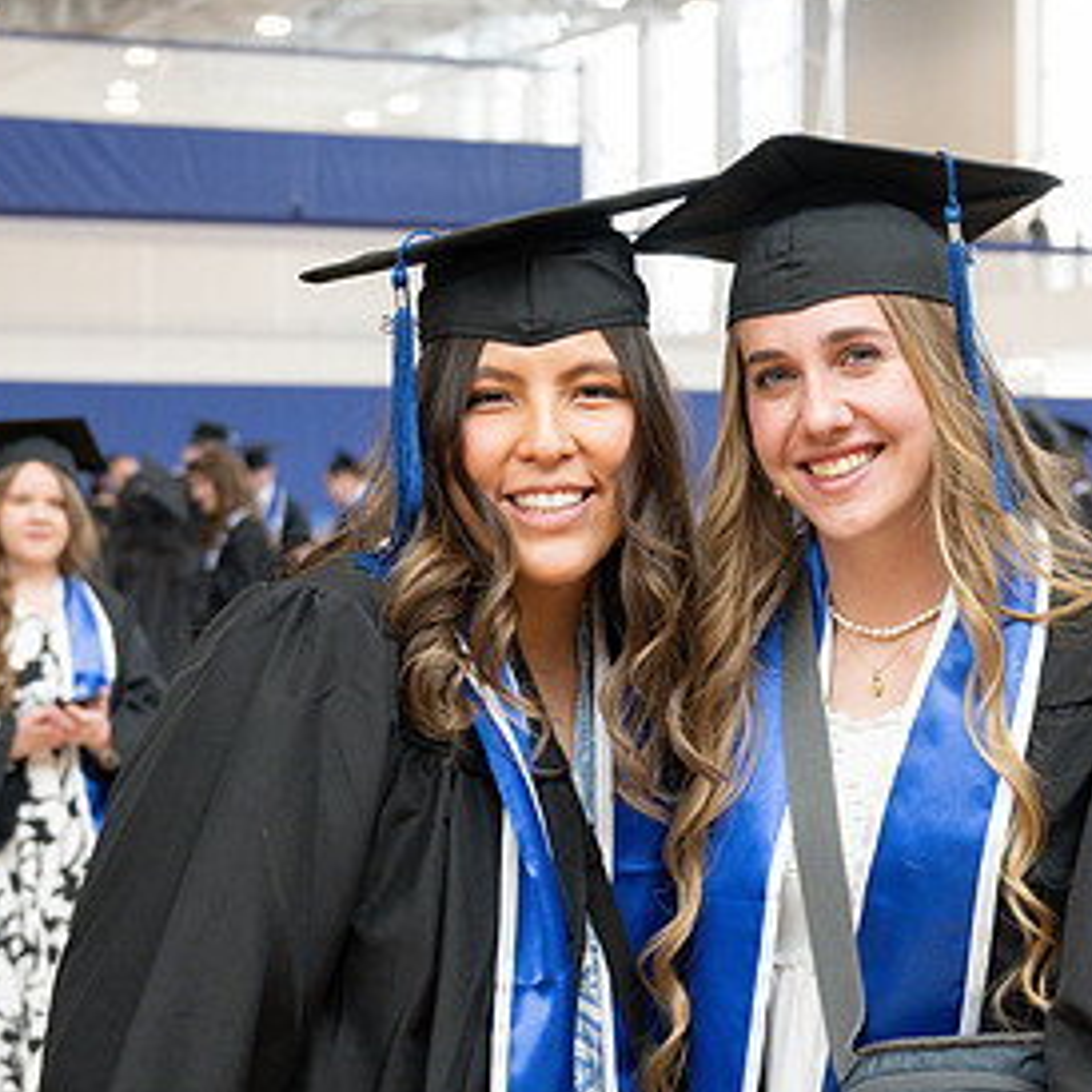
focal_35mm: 97
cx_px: 950
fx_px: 3462
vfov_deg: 17.9
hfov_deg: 17.7
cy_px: 648
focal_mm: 44
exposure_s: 1/200
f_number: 4
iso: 1600
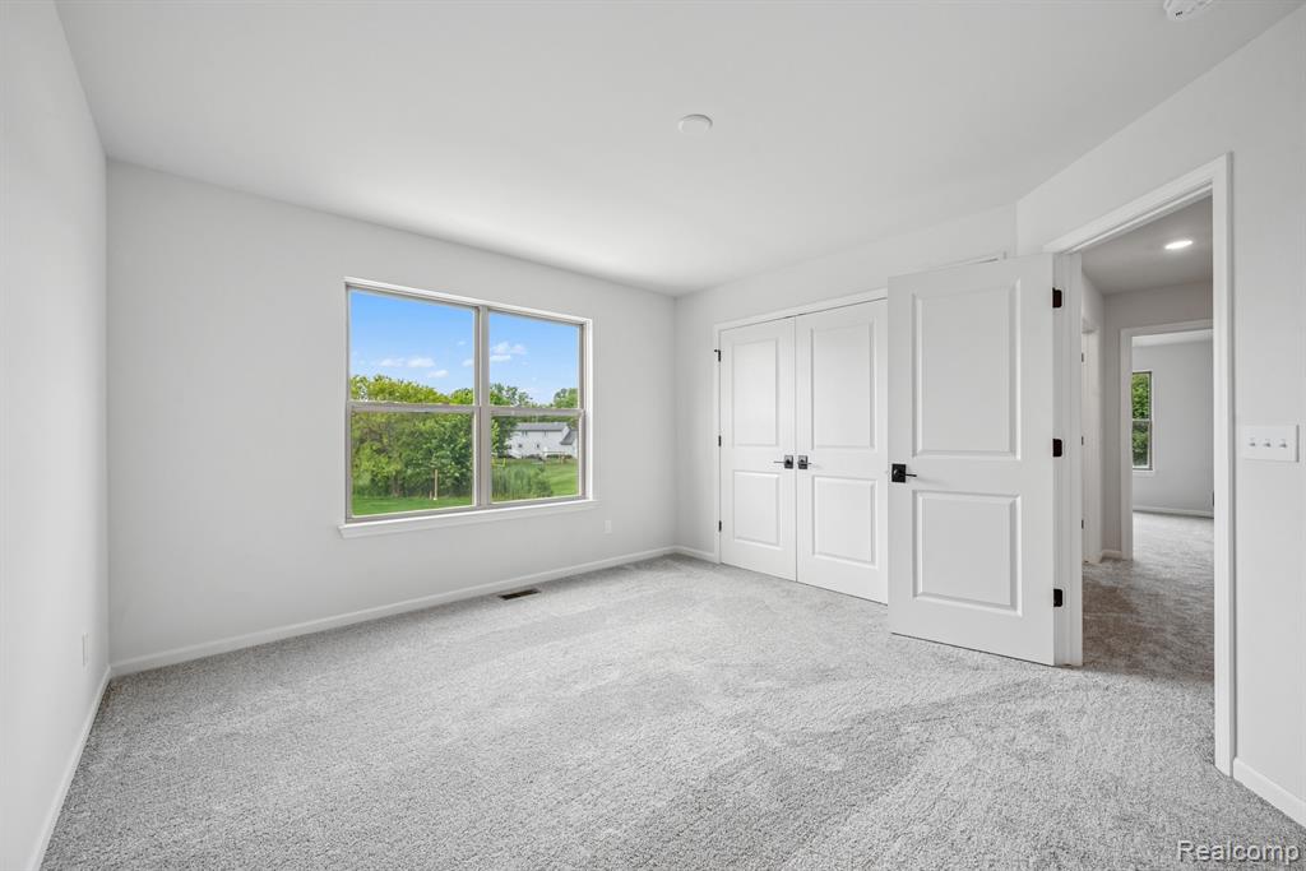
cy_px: 436
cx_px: 653
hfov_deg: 104.2
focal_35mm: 14
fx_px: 508
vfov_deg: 81.2
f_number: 9
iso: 100
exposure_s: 1/4
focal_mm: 14
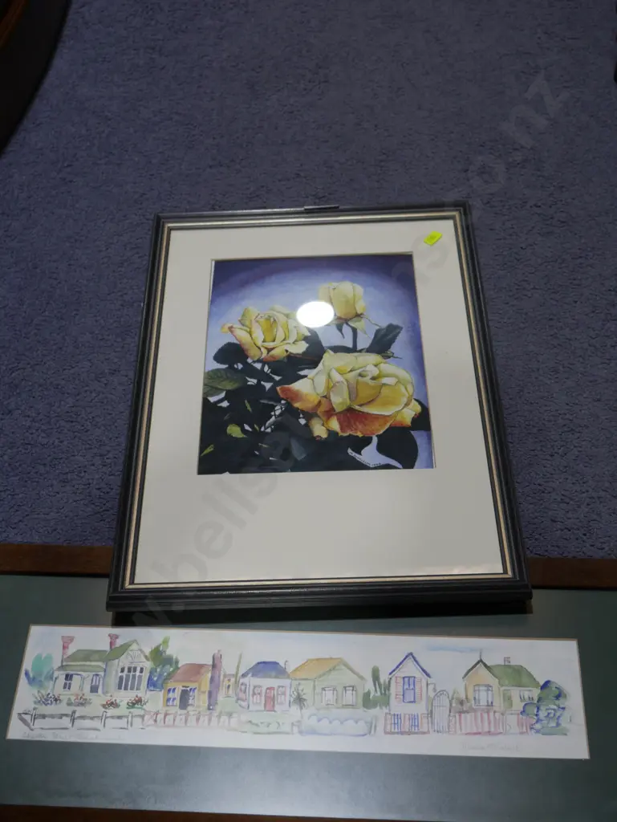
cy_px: 411
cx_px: 308
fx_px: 1140
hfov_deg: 30.3
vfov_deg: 39.6
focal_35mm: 48
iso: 200
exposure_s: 1/100
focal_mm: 24
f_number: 5.2
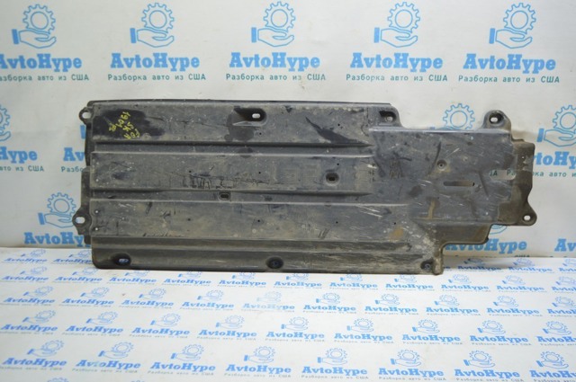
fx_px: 479
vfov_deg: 43.5
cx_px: 288
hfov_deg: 62.0
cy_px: 191
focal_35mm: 30
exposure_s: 1/40
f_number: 3.8
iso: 400
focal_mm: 20
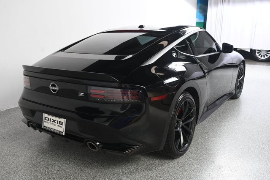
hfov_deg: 55.8
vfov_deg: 38.8
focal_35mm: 34
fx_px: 255
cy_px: 90
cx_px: 135
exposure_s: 1/160
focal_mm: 23
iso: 100
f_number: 6.3
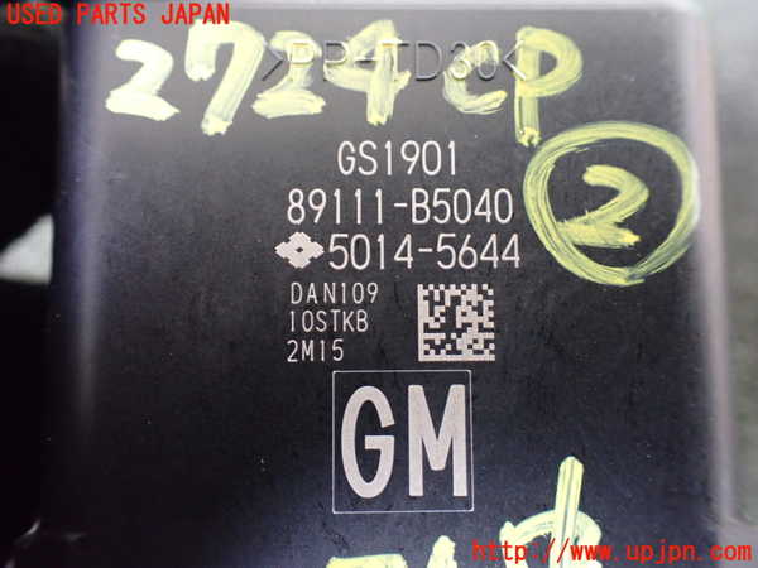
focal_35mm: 30
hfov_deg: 60.0
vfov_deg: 46.8
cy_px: 284
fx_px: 657
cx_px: 379
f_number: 2.3
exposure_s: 1/30
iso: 1000
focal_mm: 5.4
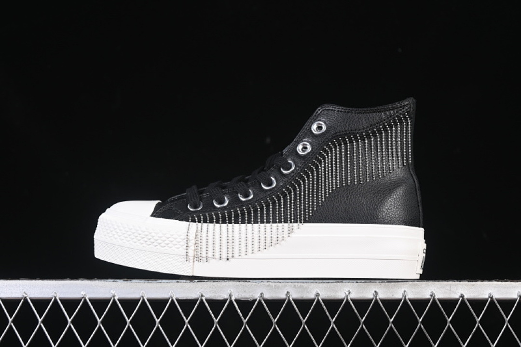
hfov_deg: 27.0
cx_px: 260
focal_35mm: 75
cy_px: 174
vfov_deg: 18.2
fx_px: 1085
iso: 160
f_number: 6.3
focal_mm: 50
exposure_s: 1/60
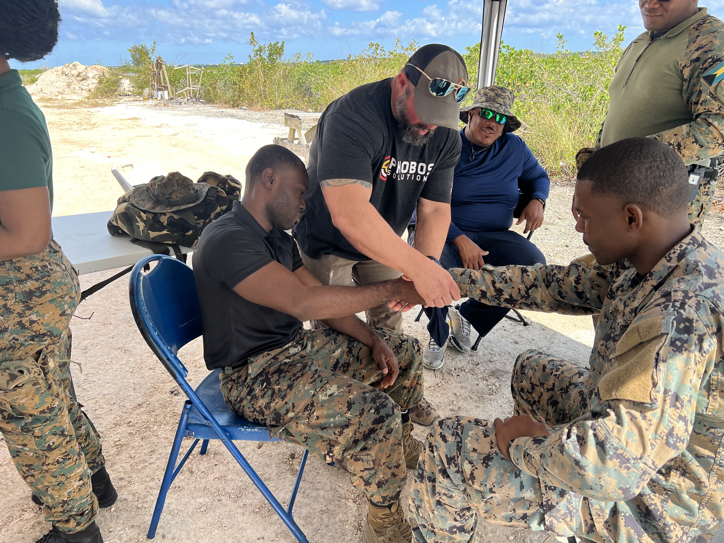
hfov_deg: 65.3
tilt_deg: -22.7
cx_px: 366
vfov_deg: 51.4
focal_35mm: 27
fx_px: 565
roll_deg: +0.2
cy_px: 273
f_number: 1.5
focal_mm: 5.7
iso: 50
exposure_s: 1/775
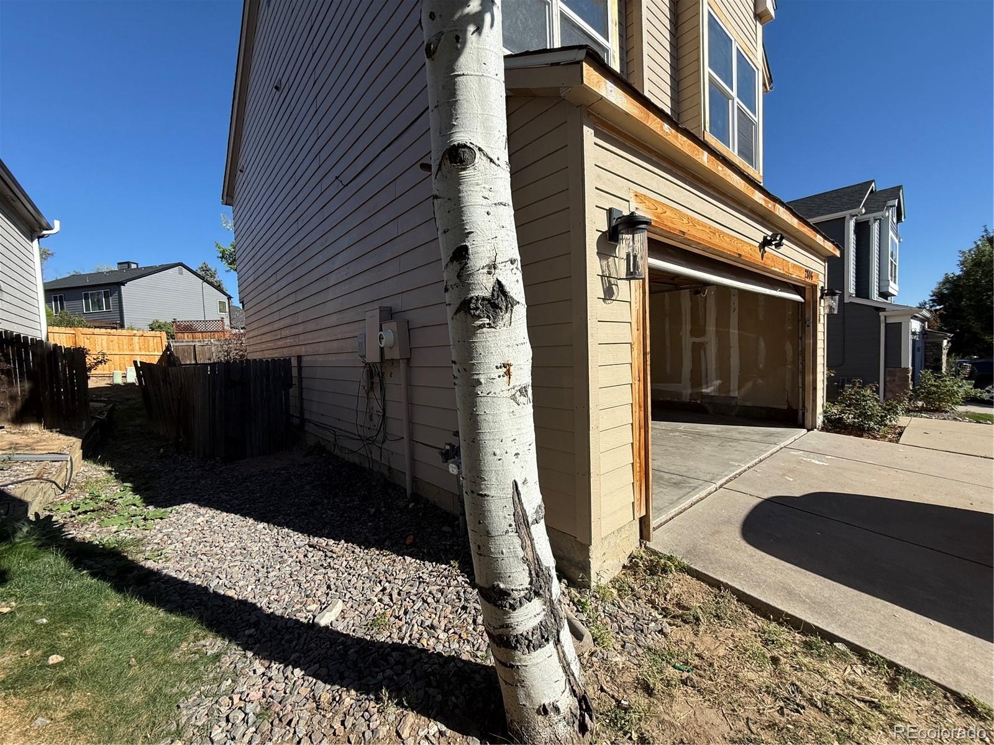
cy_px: 372
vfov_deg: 85.7
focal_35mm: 14
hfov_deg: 102.1
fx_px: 402
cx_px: 497
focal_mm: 2.22
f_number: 2.2
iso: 50
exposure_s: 1/2092
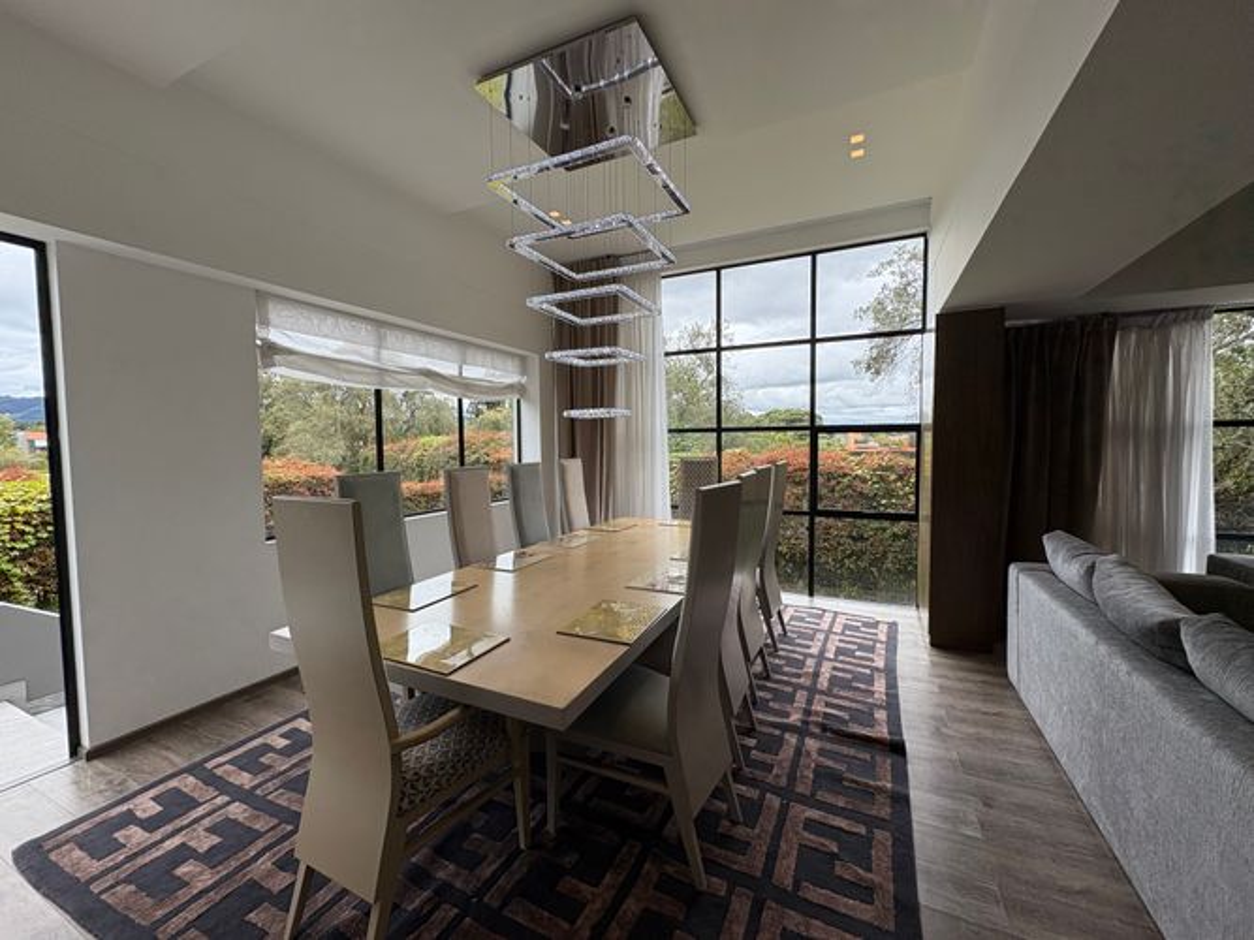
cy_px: 470
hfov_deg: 102.1
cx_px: 627
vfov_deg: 85.7
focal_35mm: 14
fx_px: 507
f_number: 2.2
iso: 40
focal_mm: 2.22
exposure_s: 1/482
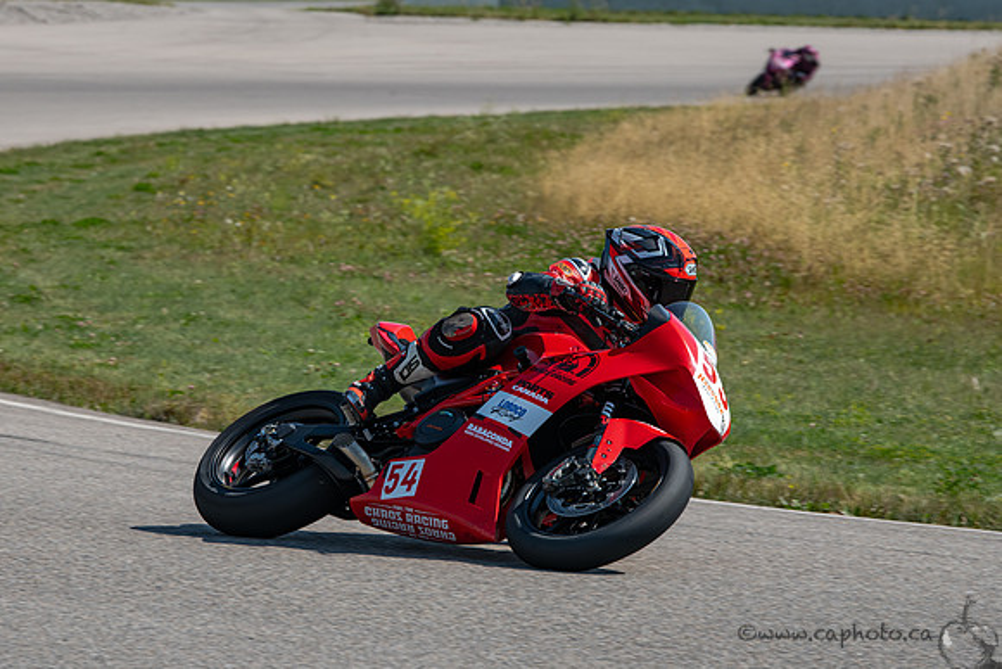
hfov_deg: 9.2
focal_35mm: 223
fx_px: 6215
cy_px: 373
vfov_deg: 6.2
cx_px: 443
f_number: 9
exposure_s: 1/800
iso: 220
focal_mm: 200
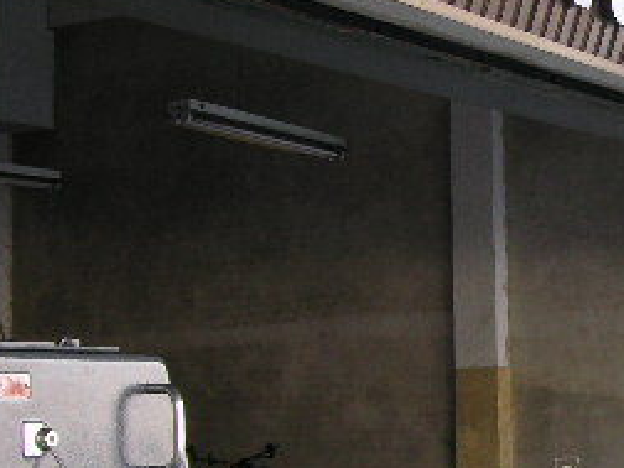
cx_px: 686
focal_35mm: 94
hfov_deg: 19.9
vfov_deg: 15.7
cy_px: 305
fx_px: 1694
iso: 50
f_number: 2.8
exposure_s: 1/45
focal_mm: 6.1
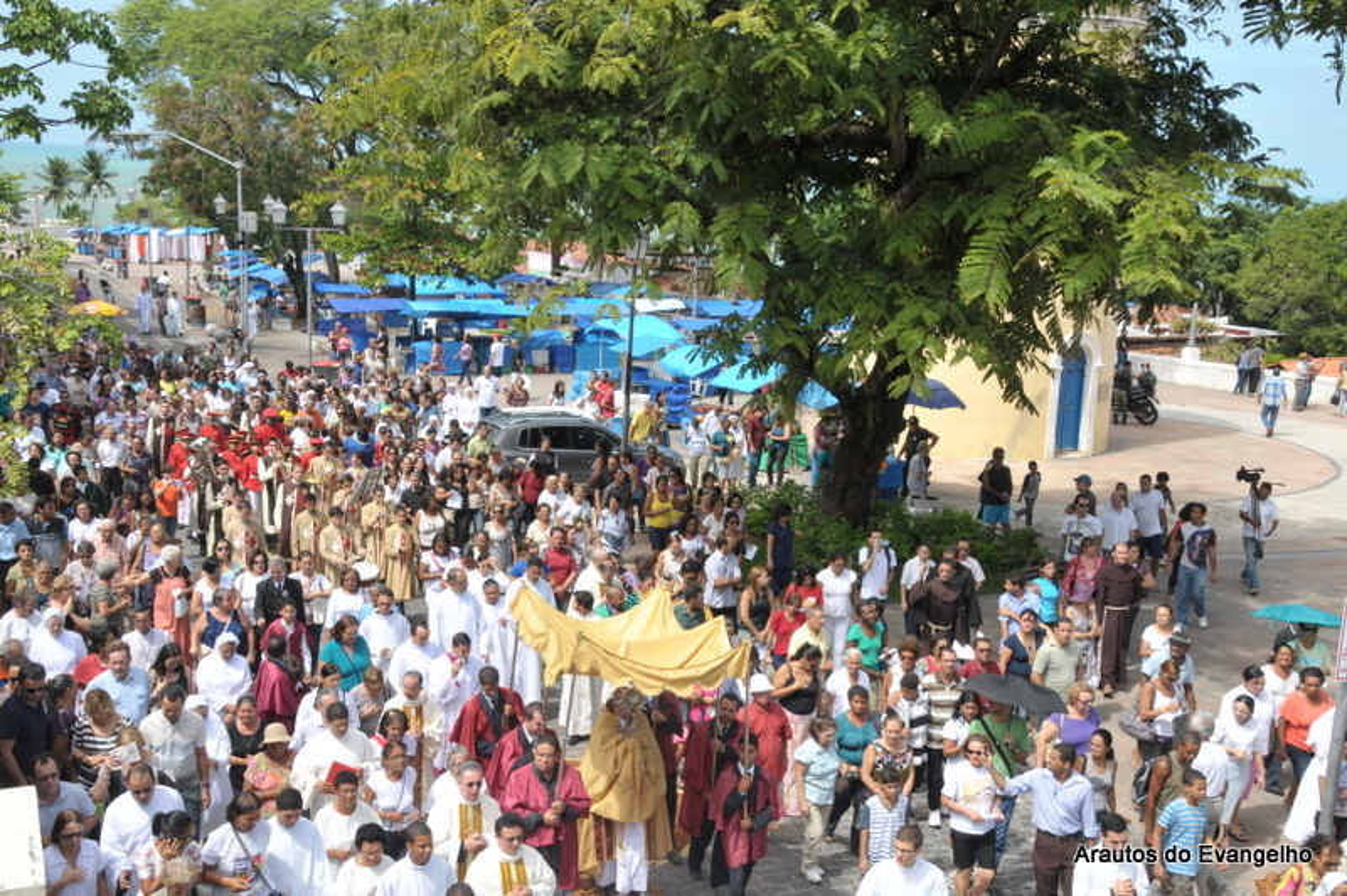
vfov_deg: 33.0
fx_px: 1514
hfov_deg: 48.0
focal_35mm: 40
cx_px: 674
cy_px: 448
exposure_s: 1/100
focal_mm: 27
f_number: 14
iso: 200
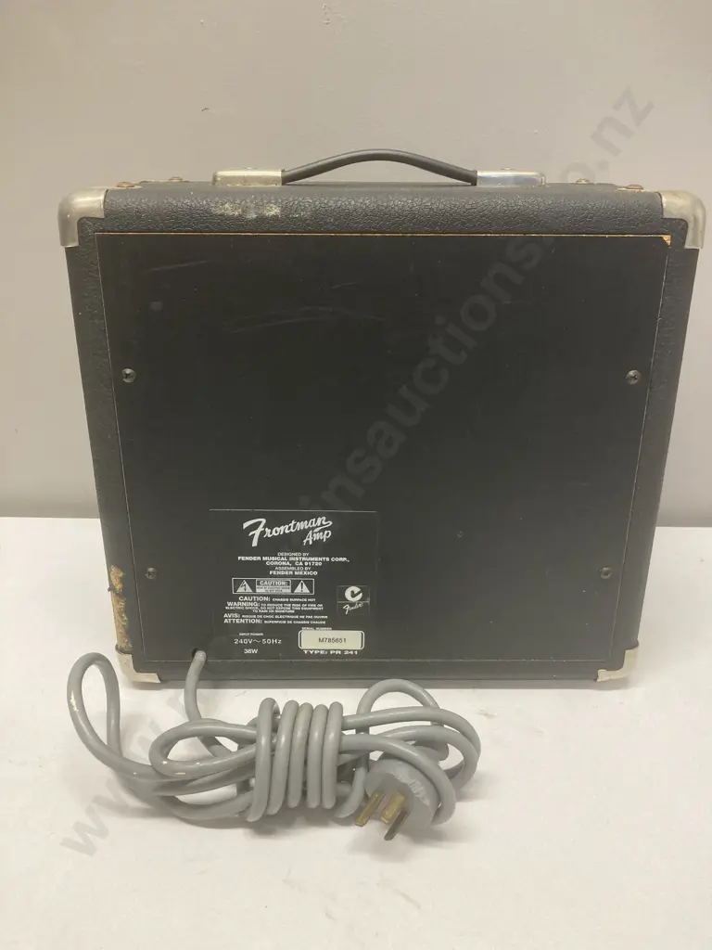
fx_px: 768
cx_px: 356
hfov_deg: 49.7
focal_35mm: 28
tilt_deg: -21.9
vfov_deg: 63.4
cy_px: 475
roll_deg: -0.7
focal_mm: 3.99
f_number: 1.8
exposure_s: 1/50
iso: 125
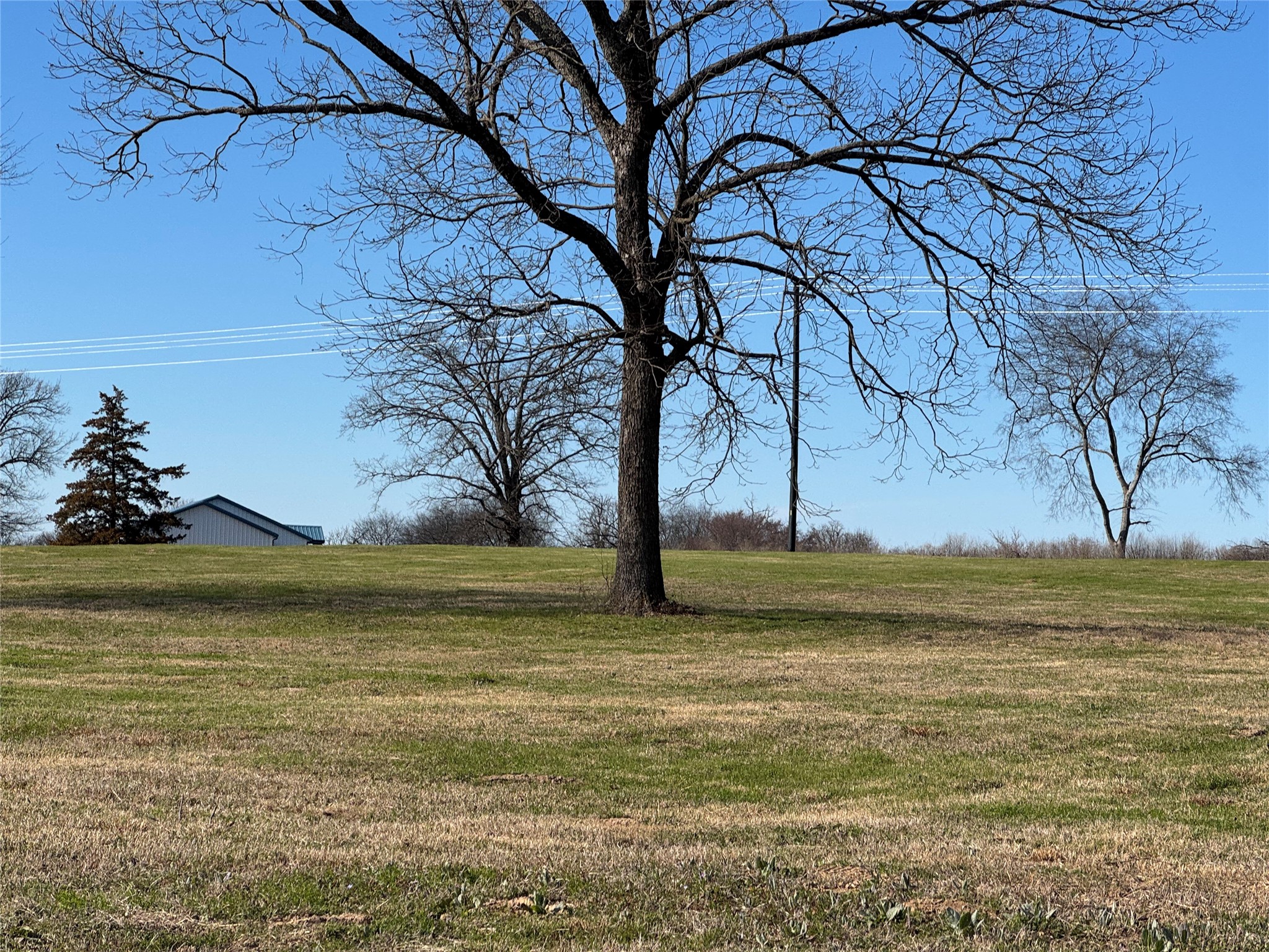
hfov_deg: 25.3
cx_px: 634
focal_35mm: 77
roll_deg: -2.0
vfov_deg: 19.1
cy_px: 476
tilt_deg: +1.0
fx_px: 2823
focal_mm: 9
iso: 25
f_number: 2.8
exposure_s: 1/1085
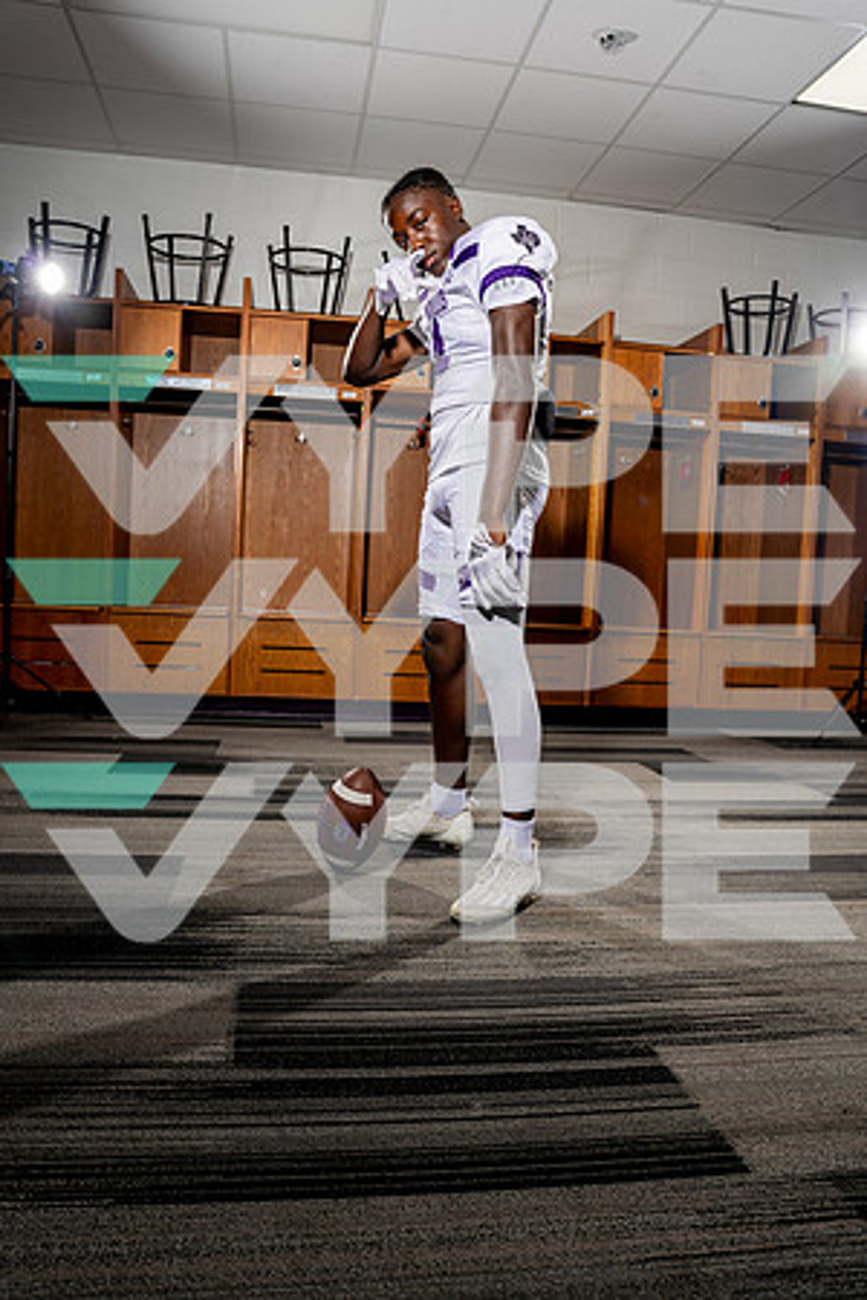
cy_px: 650
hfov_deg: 47.9
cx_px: 434
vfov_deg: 67.4
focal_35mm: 27
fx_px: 975
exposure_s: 1/250
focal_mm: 27
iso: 100
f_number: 5.6
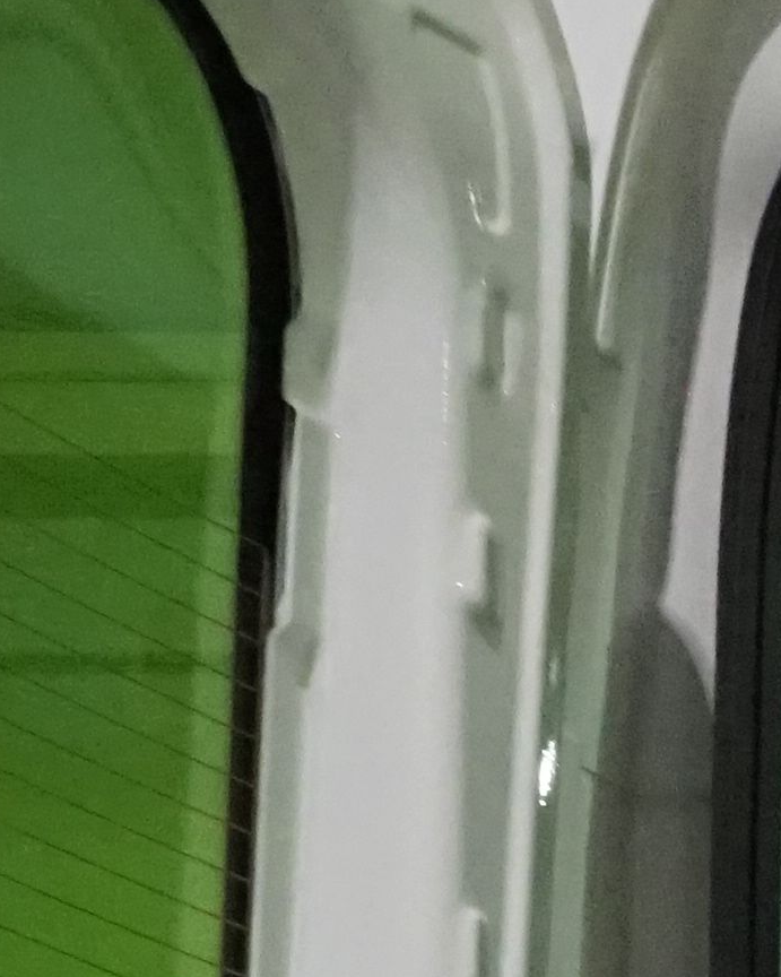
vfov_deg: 9.0
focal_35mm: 202
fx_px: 5837
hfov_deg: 6.8
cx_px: 2511
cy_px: 1893
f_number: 13
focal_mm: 31
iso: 6400
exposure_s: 1/80
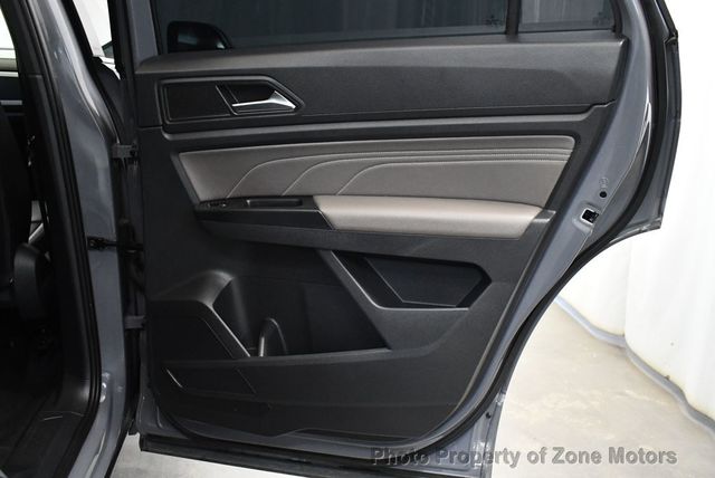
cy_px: 239
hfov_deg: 53.1
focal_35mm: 36
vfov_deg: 36.9
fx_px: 716
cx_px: 358
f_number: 3.5
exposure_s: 1/100
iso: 3200
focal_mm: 18
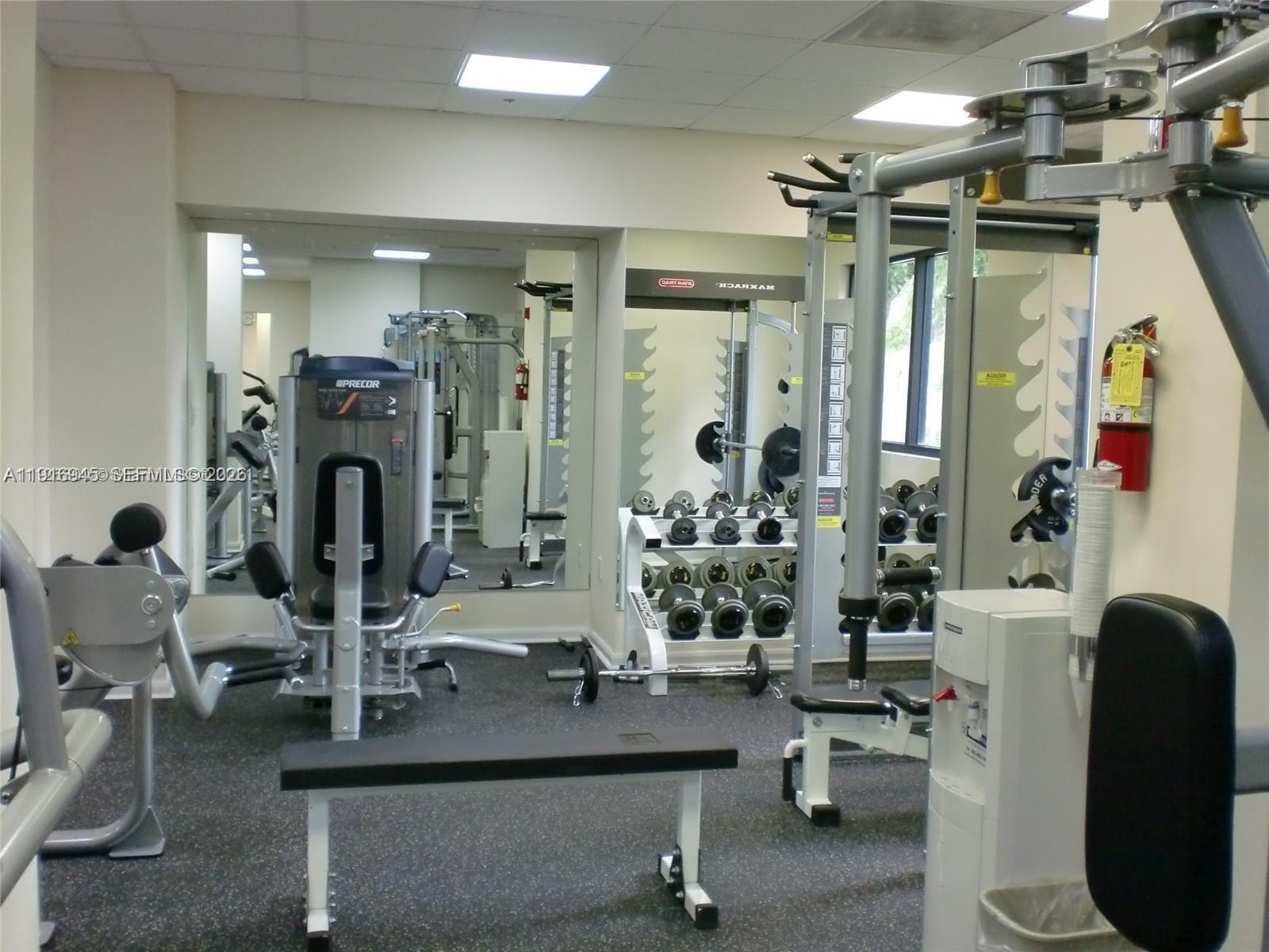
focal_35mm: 35
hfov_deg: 52.6
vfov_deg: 40.7
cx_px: 634
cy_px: 476
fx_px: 1283
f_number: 3.1
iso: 400
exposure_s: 1/50
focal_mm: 6.3
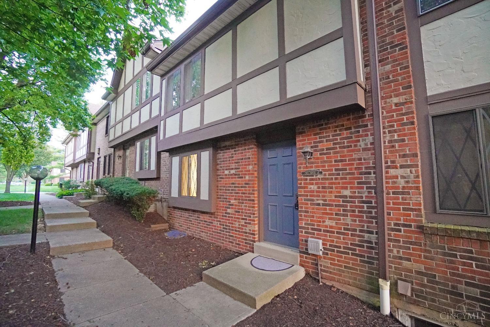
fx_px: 204
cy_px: 164
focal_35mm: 15
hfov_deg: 100.4
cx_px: 245
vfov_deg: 77.3
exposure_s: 1/100
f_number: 4
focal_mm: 10
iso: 6400
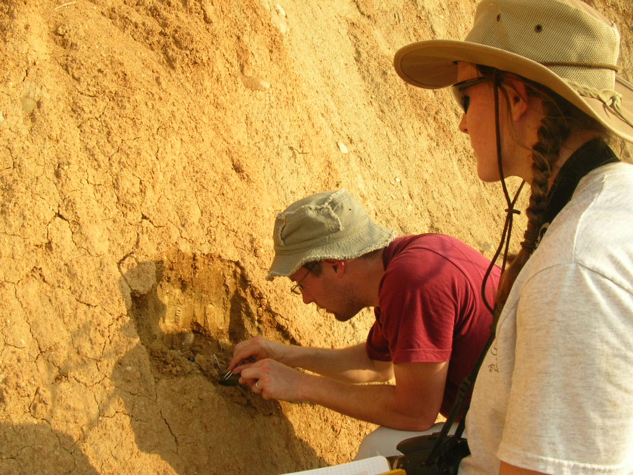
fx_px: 640
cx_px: 316
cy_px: 238
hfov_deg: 52.6
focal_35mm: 35
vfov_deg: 40.7
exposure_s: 1/110
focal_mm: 5.8
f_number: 5.6
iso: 50
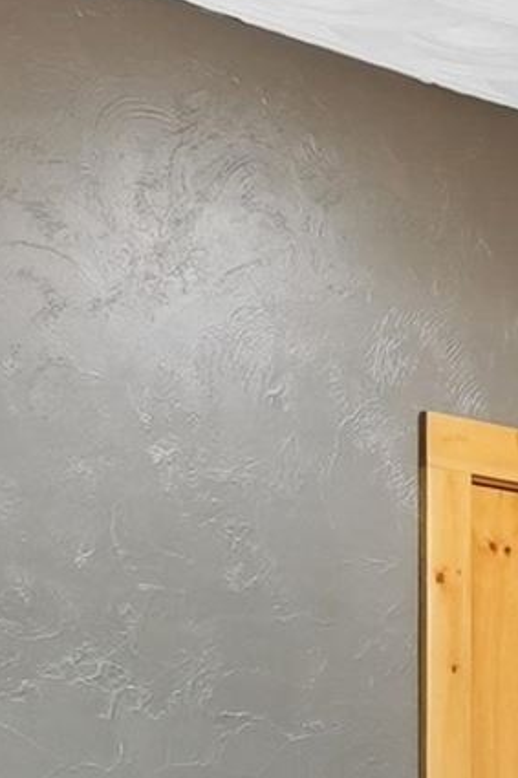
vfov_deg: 15.8
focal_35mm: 123
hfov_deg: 10.2
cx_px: 1047
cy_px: 1030
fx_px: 2657
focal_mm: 17
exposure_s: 1/2.5
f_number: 9
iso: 400
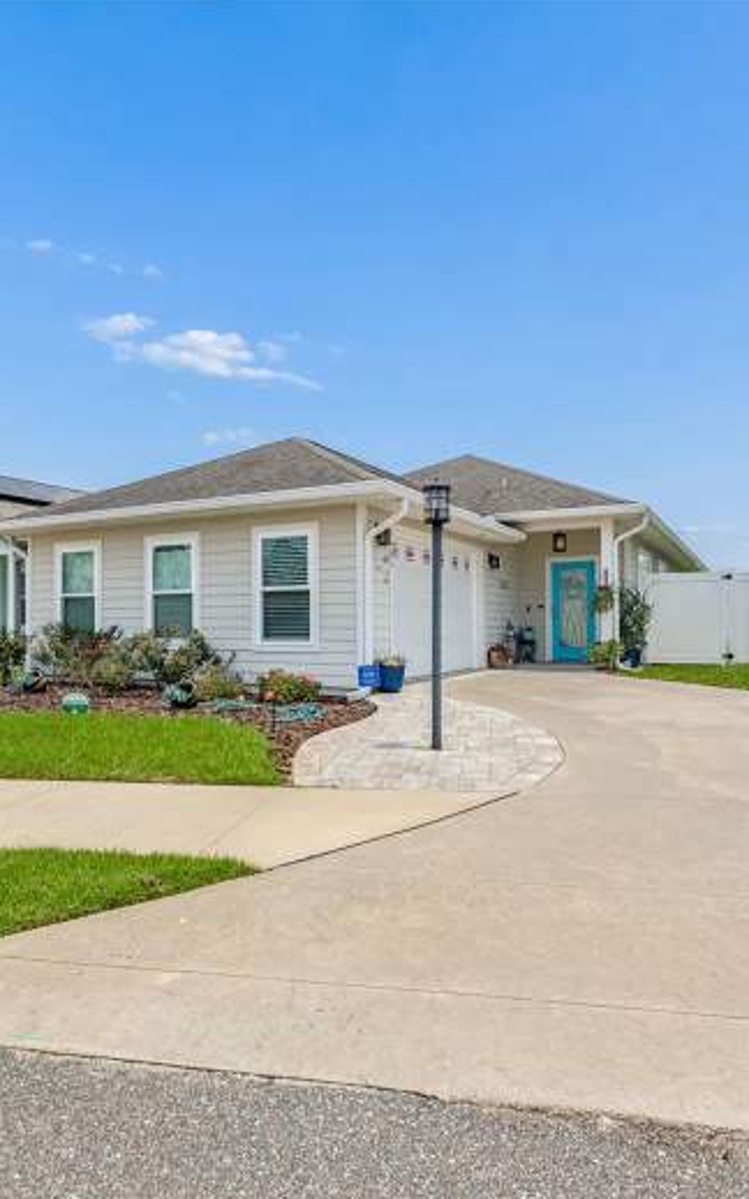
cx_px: 365
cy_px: 613
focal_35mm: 22
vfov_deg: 79.7
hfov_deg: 55.0
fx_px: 719
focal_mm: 14
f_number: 8
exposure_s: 1/4000
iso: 400
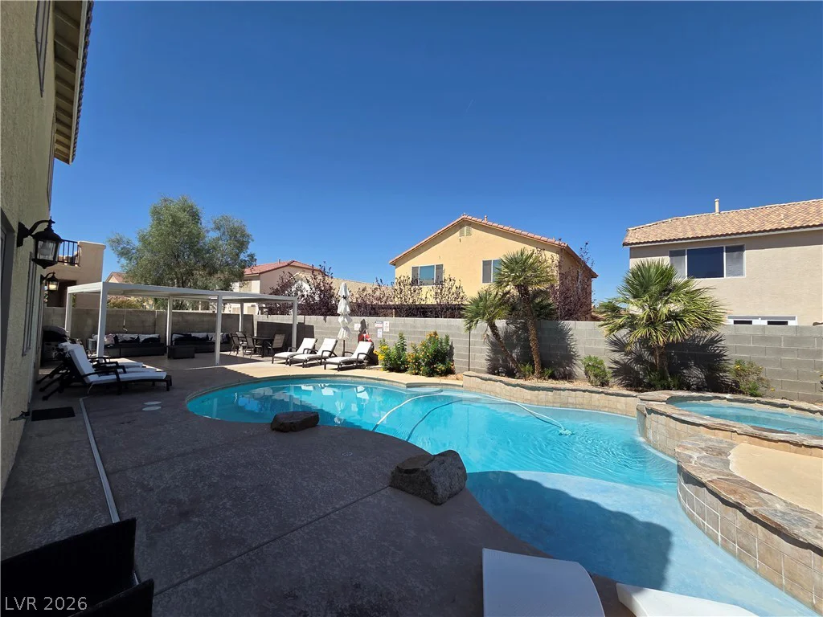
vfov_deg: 89.9
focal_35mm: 13
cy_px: 308
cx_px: 412
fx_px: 309
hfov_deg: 106.2
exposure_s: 1/2391
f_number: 2.2
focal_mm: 2.2
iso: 50
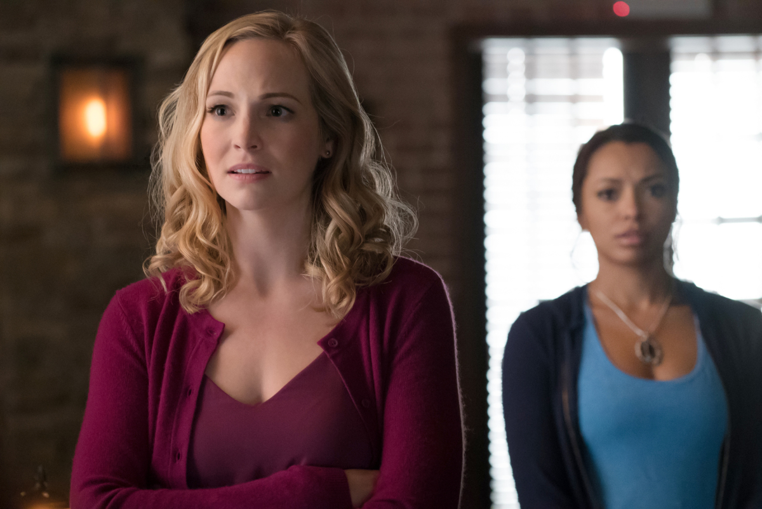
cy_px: 254
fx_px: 2584
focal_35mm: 122
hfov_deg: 16.8
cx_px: 381
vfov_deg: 11.3
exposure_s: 1/80
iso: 8000
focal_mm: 122
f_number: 4
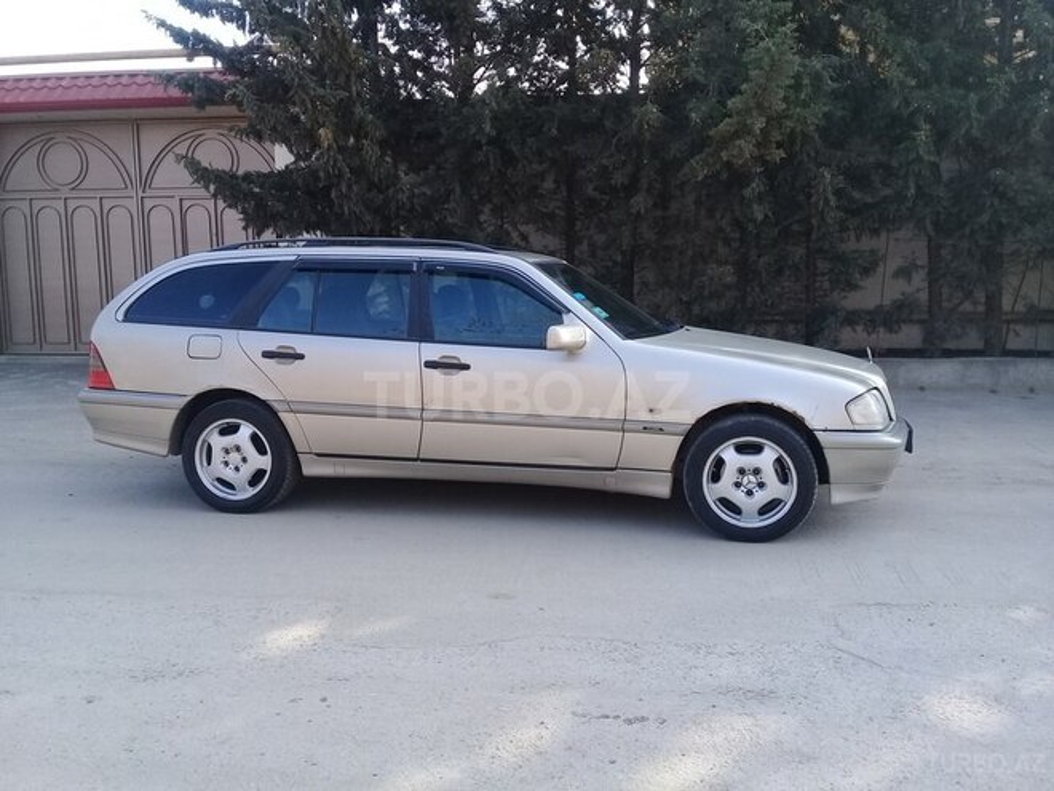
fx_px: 944
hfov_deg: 58.4
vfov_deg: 45.4
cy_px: 396
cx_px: 527
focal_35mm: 31
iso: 50
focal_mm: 3.3
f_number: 2.2
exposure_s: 1/228
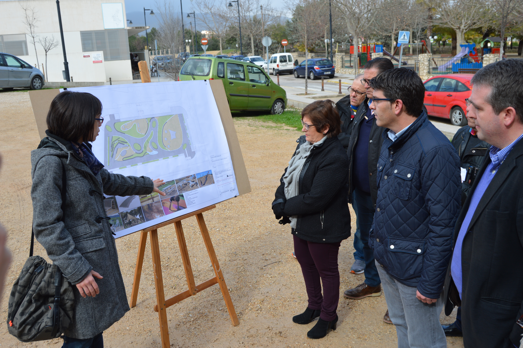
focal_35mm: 33
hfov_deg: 57.3
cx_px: 262
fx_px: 479
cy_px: 174
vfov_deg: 39.9
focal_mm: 22
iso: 100
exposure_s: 1/200
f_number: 7.1
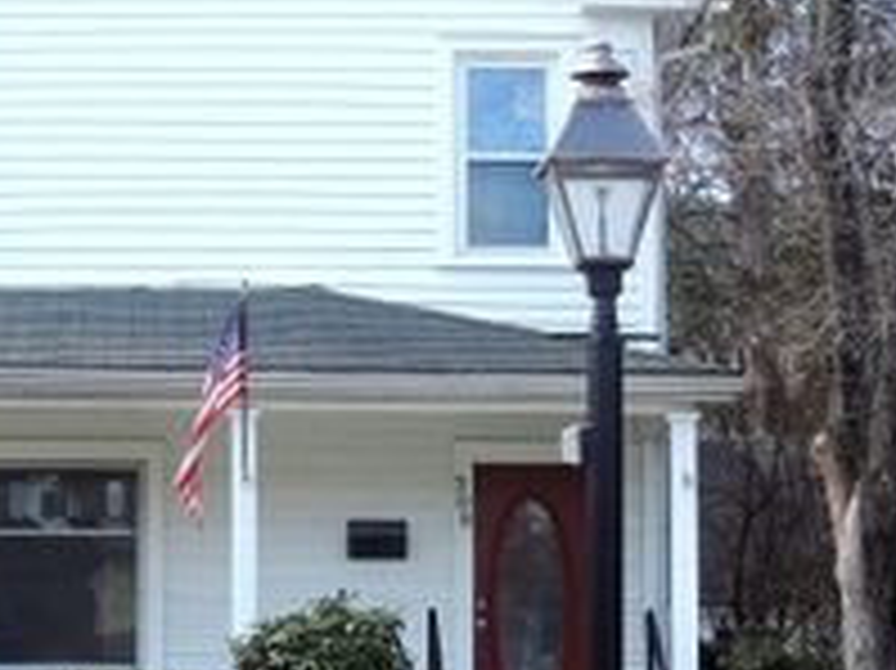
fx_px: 3906
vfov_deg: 9.8
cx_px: 140
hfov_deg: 13.0
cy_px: 389
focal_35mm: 151
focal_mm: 10.7
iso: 80
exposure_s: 1/200
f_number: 3.7
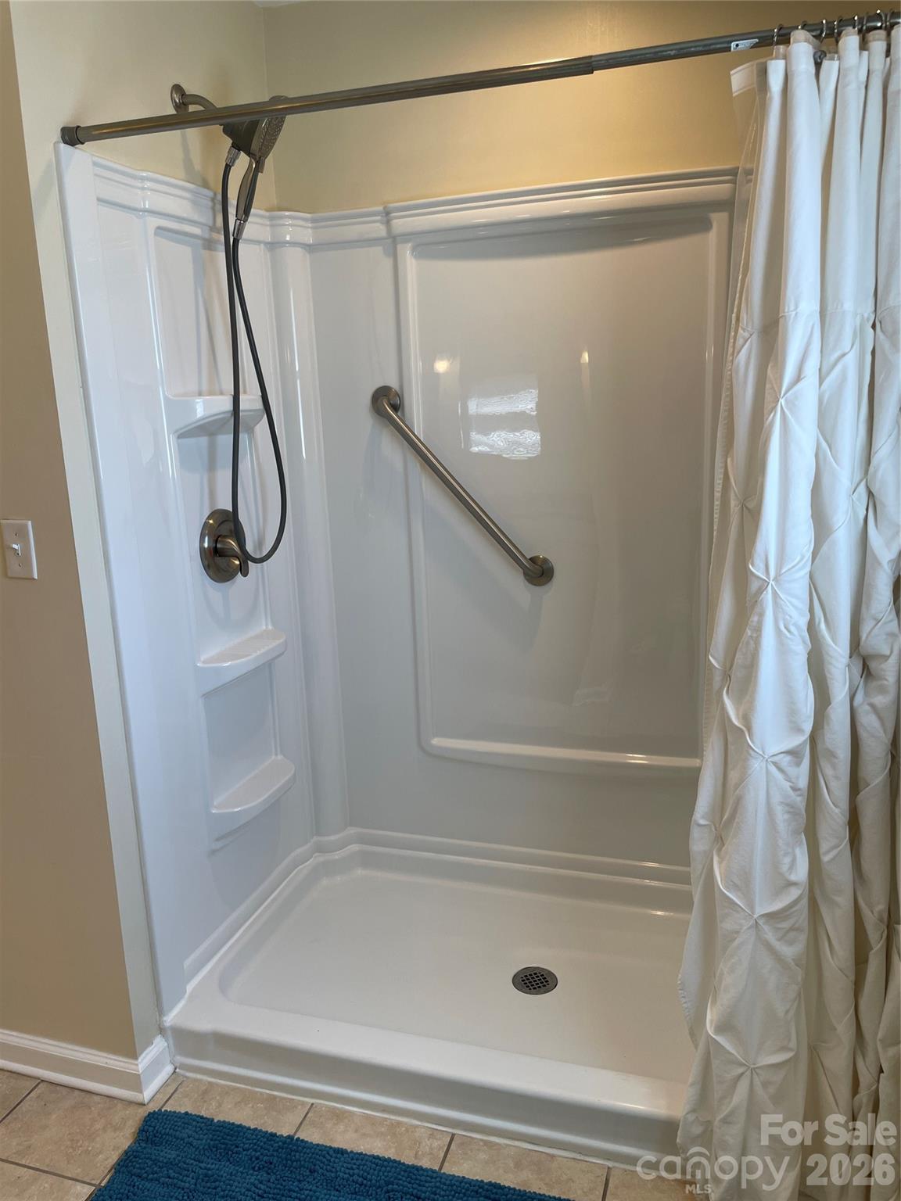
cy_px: 600
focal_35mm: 26
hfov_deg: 53.1
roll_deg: +2.4
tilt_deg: -11.2
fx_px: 902
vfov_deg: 67.3
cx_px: 450
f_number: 1.6
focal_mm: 4.2
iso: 32
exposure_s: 1/120
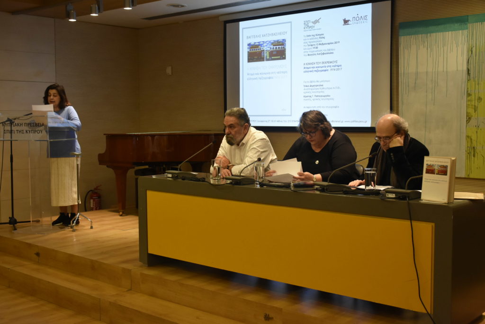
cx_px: 242
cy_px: 162
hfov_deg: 43.6
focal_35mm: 45
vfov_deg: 29.9
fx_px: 607
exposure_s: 1/125
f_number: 5
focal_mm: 30
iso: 1600
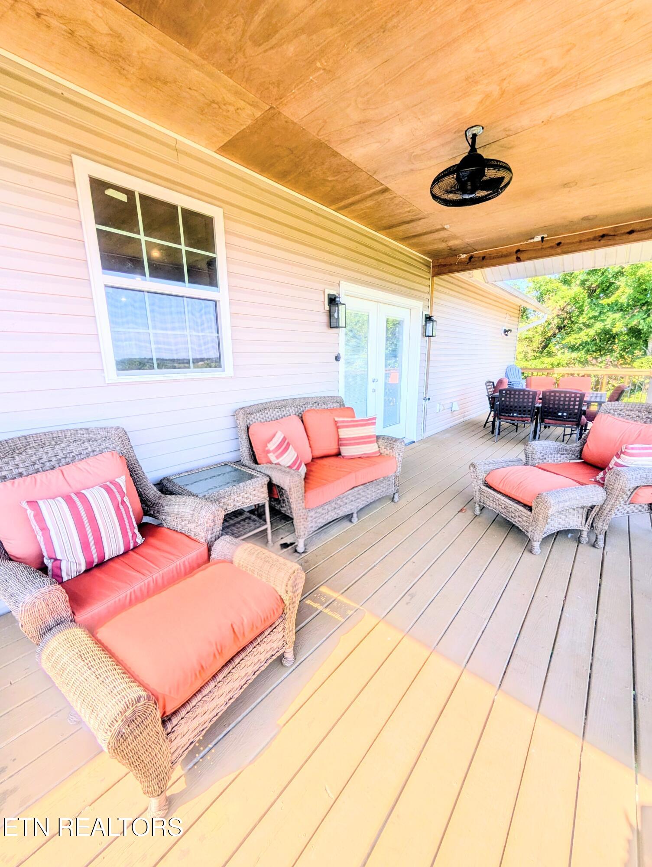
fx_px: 301
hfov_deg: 94.6
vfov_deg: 110.5
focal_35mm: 12
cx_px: 326
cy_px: 434
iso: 54
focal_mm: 2.02
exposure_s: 1/2169
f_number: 1.7
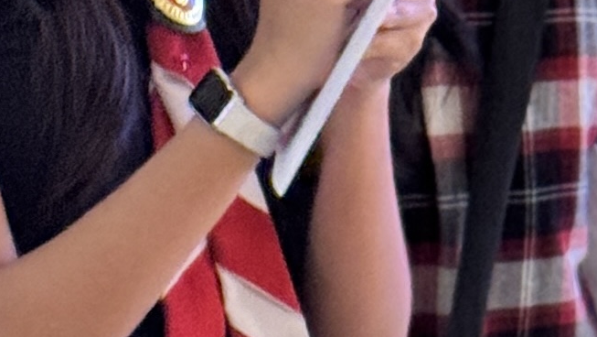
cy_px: -109
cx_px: 104
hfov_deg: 8.9
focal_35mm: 242
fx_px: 3833
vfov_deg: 5.0
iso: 200
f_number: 1.78
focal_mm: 6.76
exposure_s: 1/33
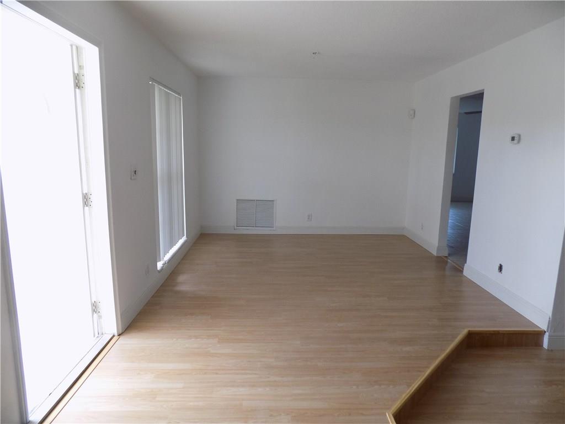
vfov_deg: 58.9
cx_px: 282
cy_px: 212
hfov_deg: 73.9
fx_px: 375
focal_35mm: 23
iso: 100
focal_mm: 4
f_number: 3.1
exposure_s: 1/30
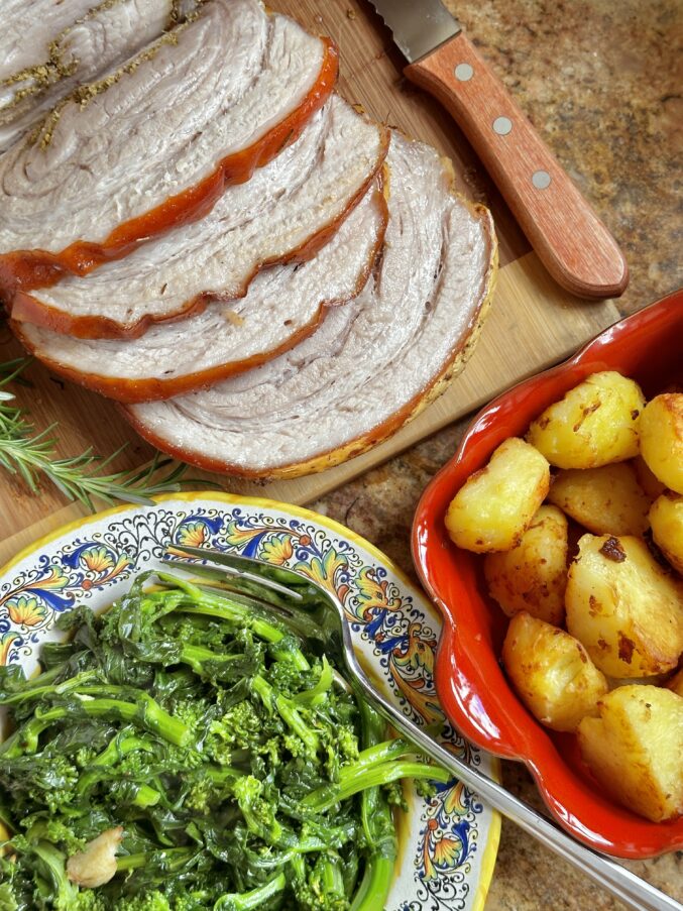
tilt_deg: -82.3
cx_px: 342
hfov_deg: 30.3
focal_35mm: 48
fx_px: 1263
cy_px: 456
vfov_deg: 39.7
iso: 64
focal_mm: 6.86
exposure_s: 1/121
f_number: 1.78
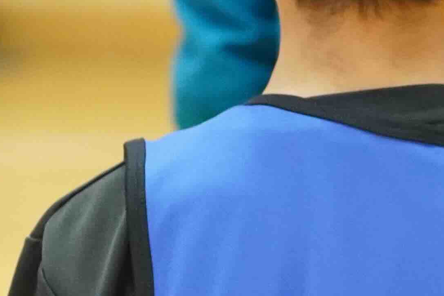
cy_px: 293
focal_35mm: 806
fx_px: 9941
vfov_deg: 1.7
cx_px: 340
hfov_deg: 2.6
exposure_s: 1/250
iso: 8000
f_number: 5.6
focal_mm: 146
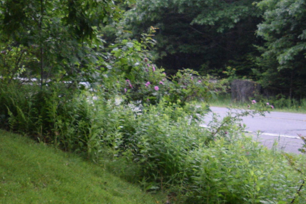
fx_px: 1020
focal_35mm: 120
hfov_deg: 15.7
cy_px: 218
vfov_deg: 11.3
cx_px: -158
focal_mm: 26
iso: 1600
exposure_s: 1/250
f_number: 4
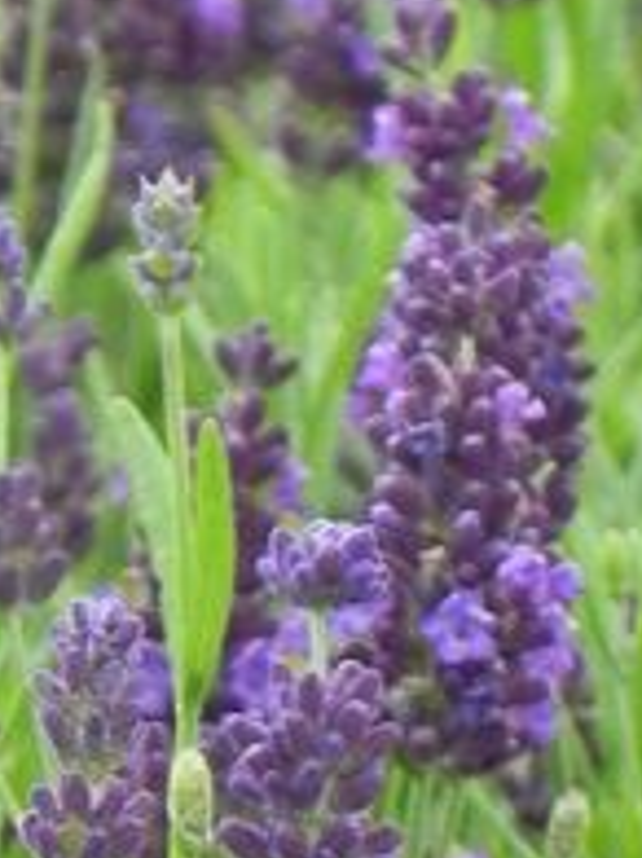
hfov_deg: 1.7
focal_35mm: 870
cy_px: 669
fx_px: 21537
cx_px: 391
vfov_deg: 2.3
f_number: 5
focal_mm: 37.7
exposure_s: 1/160
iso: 160
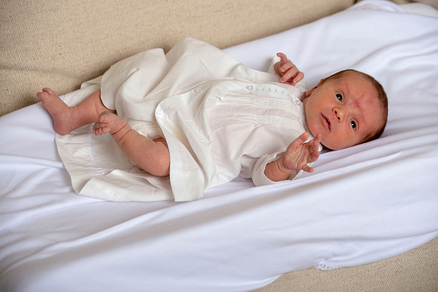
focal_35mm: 122
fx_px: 1483
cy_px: 146
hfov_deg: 16.8
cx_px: 219
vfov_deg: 11.2
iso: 125
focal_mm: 122
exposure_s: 1/160
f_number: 5.6
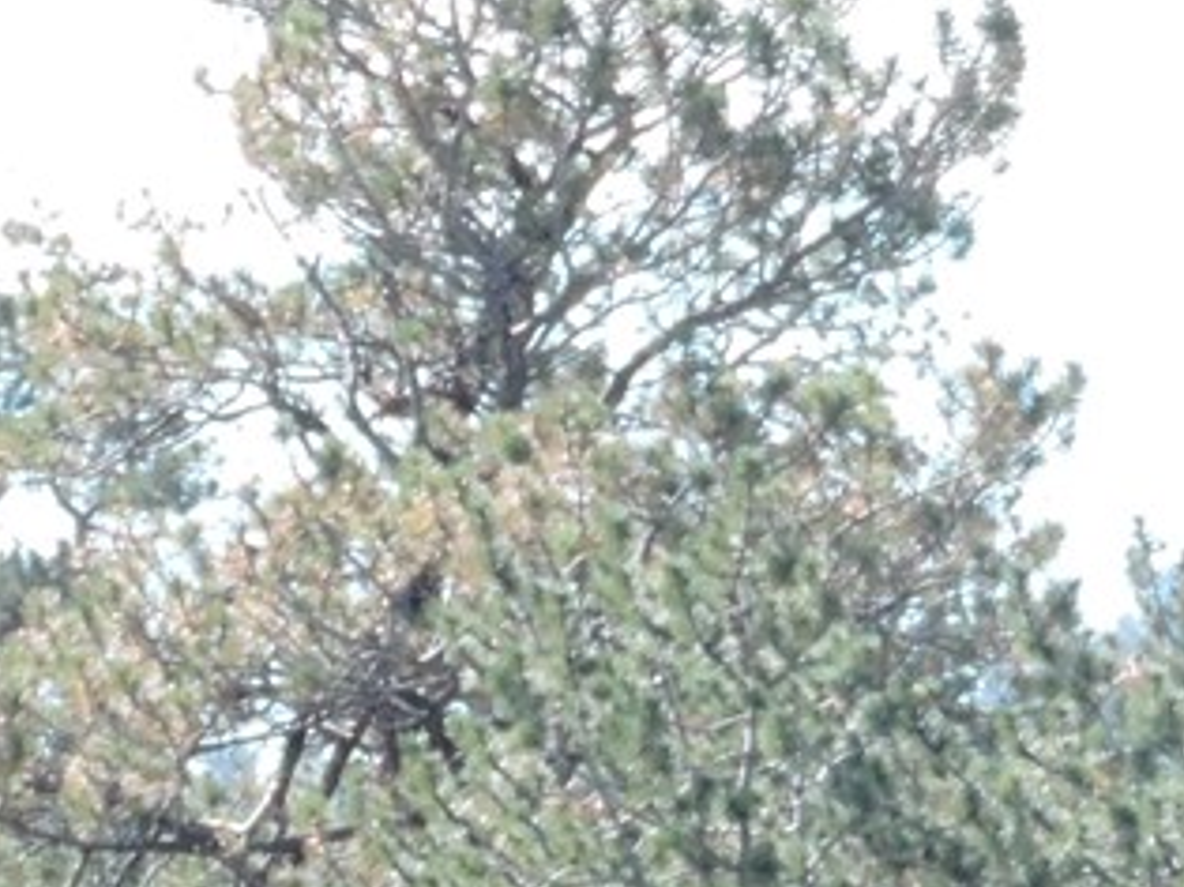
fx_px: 26942
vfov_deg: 1.9
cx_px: -1541
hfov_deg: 2.5
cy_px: 1406
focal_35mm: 788
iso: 100
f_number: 4.4
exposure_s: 1/125
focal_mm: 27.6
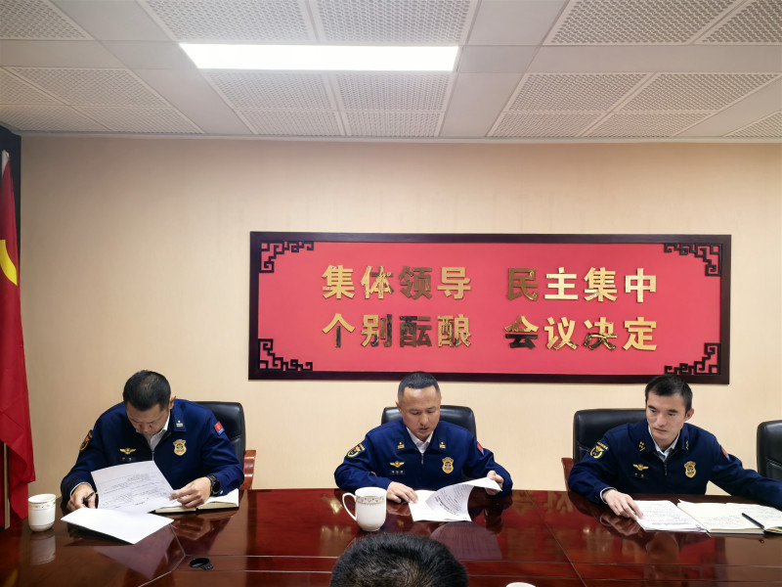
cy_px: 294
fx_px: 610
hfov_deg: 65.3
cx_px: 391
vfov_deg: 51.4
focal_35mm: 27
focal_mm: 5.75
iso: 200
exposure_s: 1/50
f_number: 4
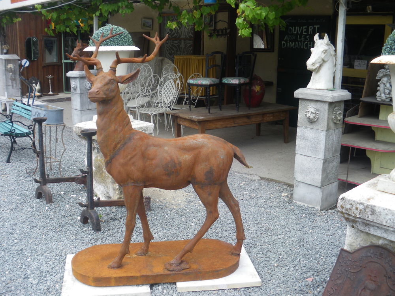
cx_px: 198
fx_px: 411
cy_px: 148
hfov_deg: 51.4
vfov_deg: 39.7
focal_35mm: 36
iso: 64
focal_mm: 6.3
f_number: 3.5
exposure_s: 1/60
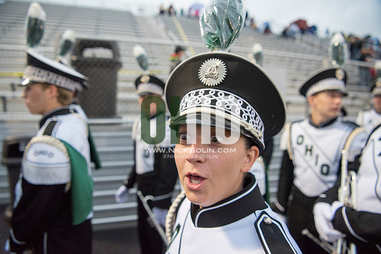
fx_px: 254
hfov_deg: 73.7
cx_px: 190
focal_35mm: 24
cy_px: 127
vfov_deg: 53.2
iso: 2000
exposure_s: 1/800
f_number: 3.2
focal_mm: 24
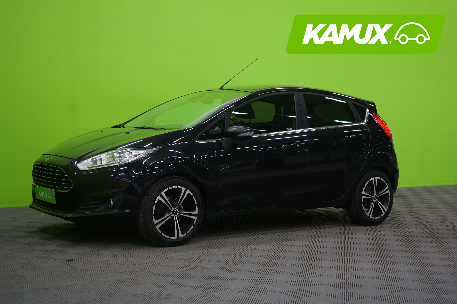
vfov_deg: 26.5
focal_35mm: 51
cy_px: 152
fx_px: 647
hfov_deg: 38.9
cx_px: 228
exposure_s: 1/10
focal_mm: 51
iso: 400
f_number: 5
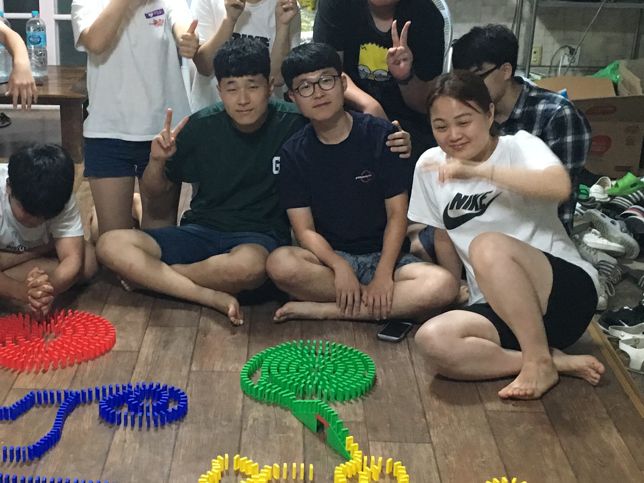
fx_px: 1153
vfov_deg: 23.6
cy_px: 253
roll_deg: -0.1
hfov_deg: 30.9
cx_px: 203
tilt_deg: -18.8
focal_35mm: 62
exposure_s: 1/30
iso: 200
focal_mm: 4.15
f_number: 2.2
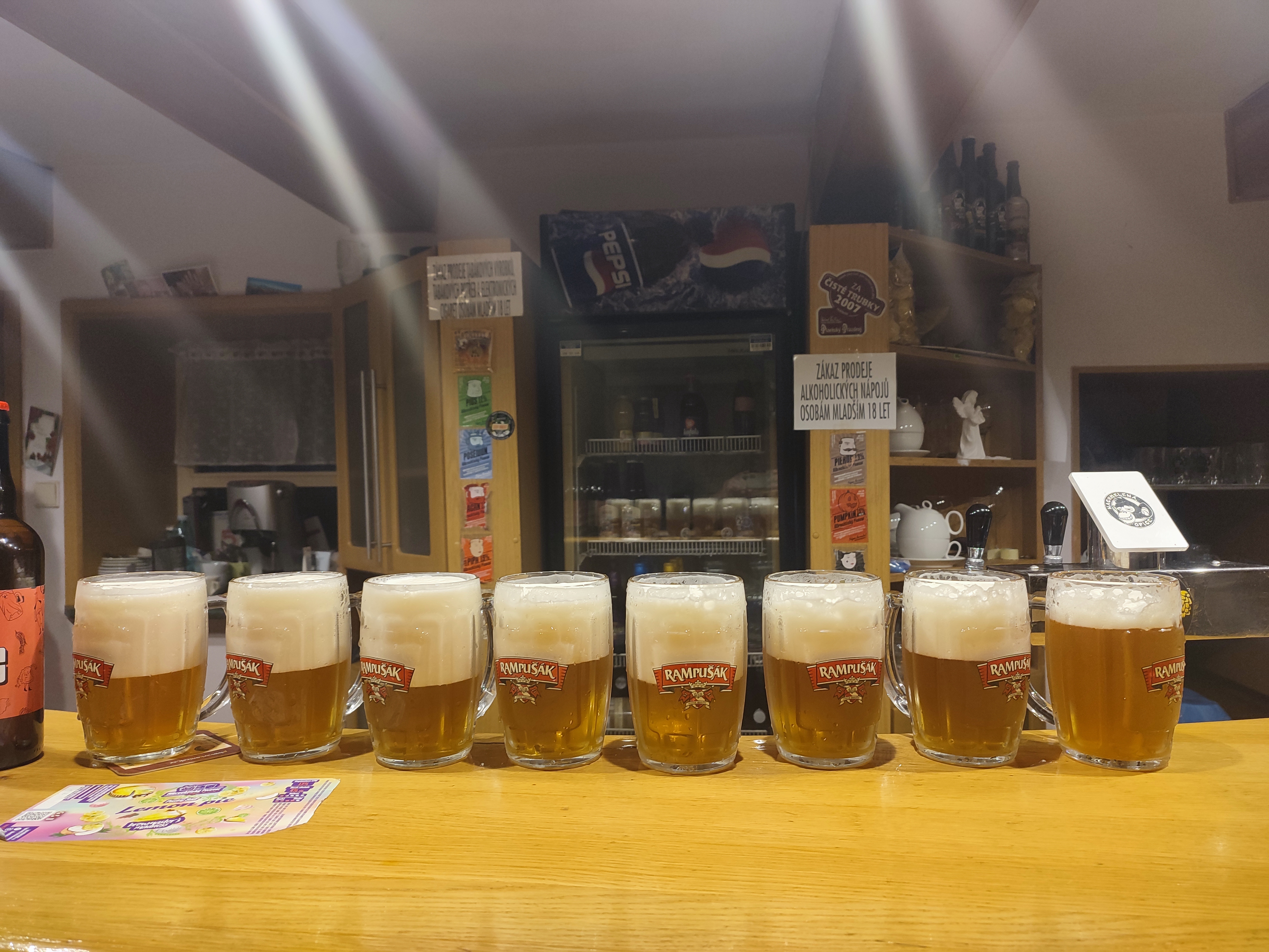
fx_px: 916
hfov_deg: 69.4
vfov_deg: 54.9
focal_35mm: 25
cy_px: 476
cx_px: 634
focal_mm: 6.04
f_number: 1.9
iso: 341
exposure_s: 1/33
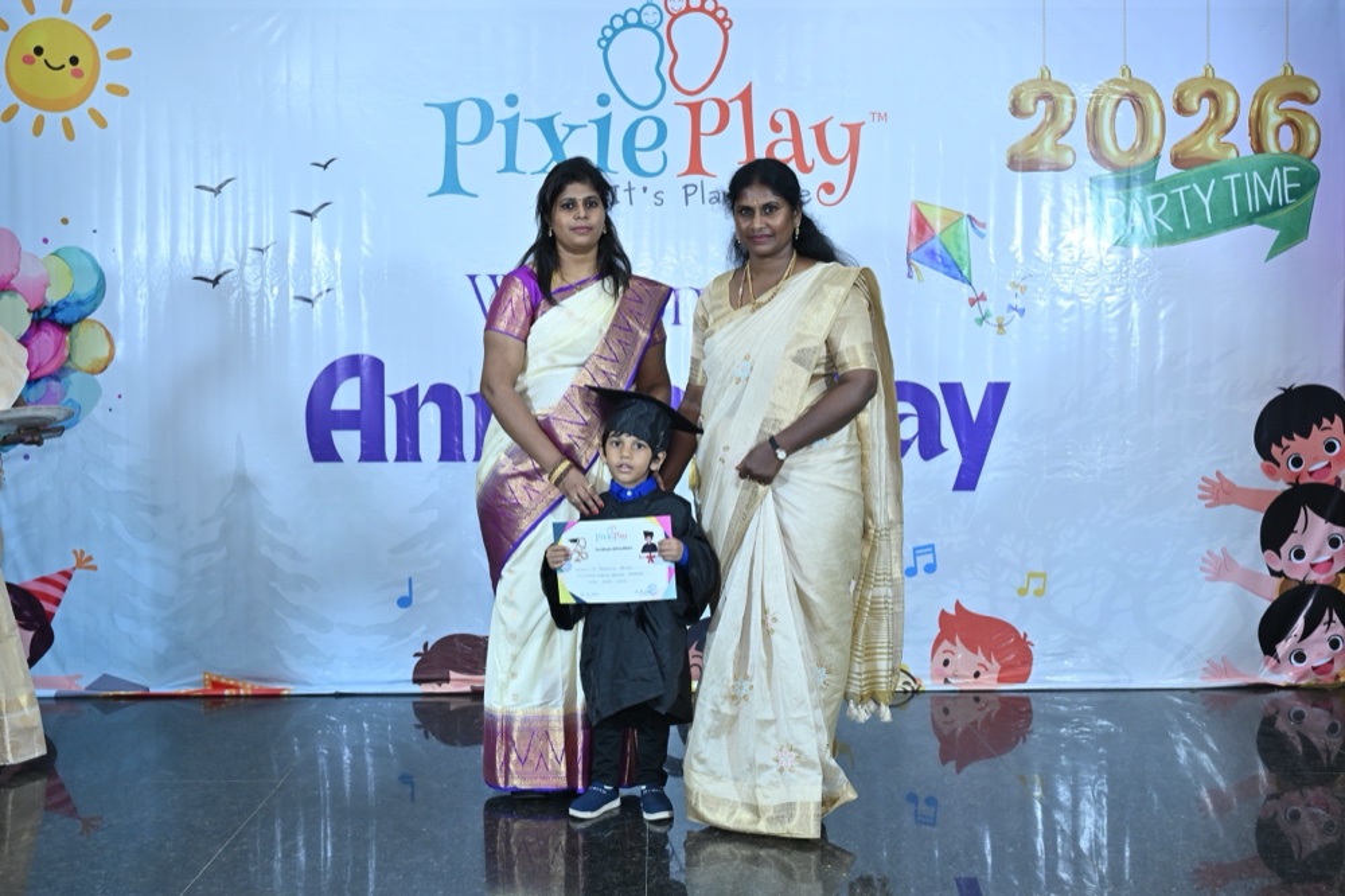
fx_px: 1531
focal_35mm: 41
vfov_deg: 32.6
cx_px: 672
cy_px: 448
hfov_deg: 47.4
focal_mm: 41
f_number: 6.3
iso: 1250
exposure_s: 1/160
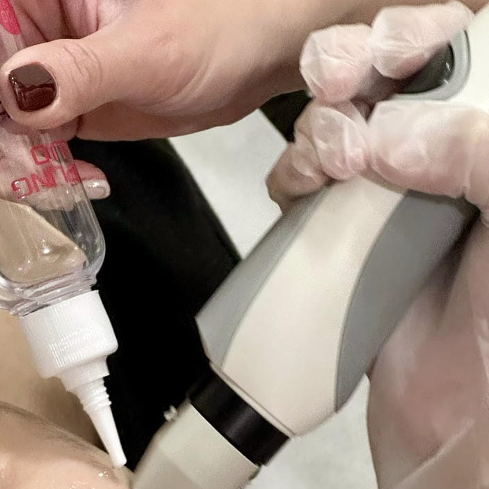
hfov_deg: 11.2
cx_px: 111
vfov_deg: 11.2
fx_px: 2477
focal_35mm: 155
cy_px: 458
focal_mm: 9
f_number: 2.8
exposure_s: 1/60
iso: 320
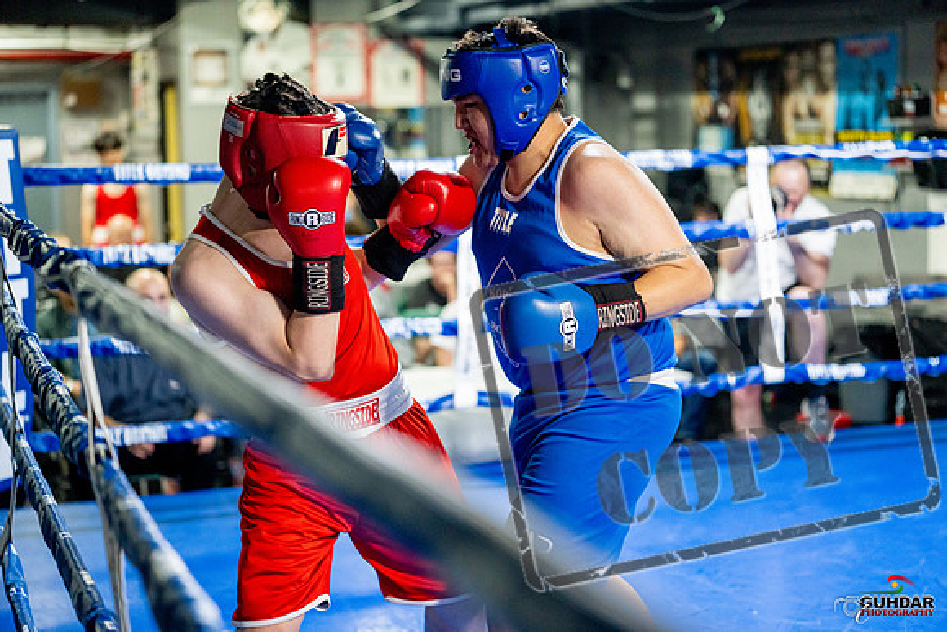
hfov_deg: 31.4
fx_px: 1684
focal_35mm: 64
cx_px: 474
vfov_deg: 21.3
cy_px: 316
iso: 4000
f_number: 2
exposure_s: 1/1000
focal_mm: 64
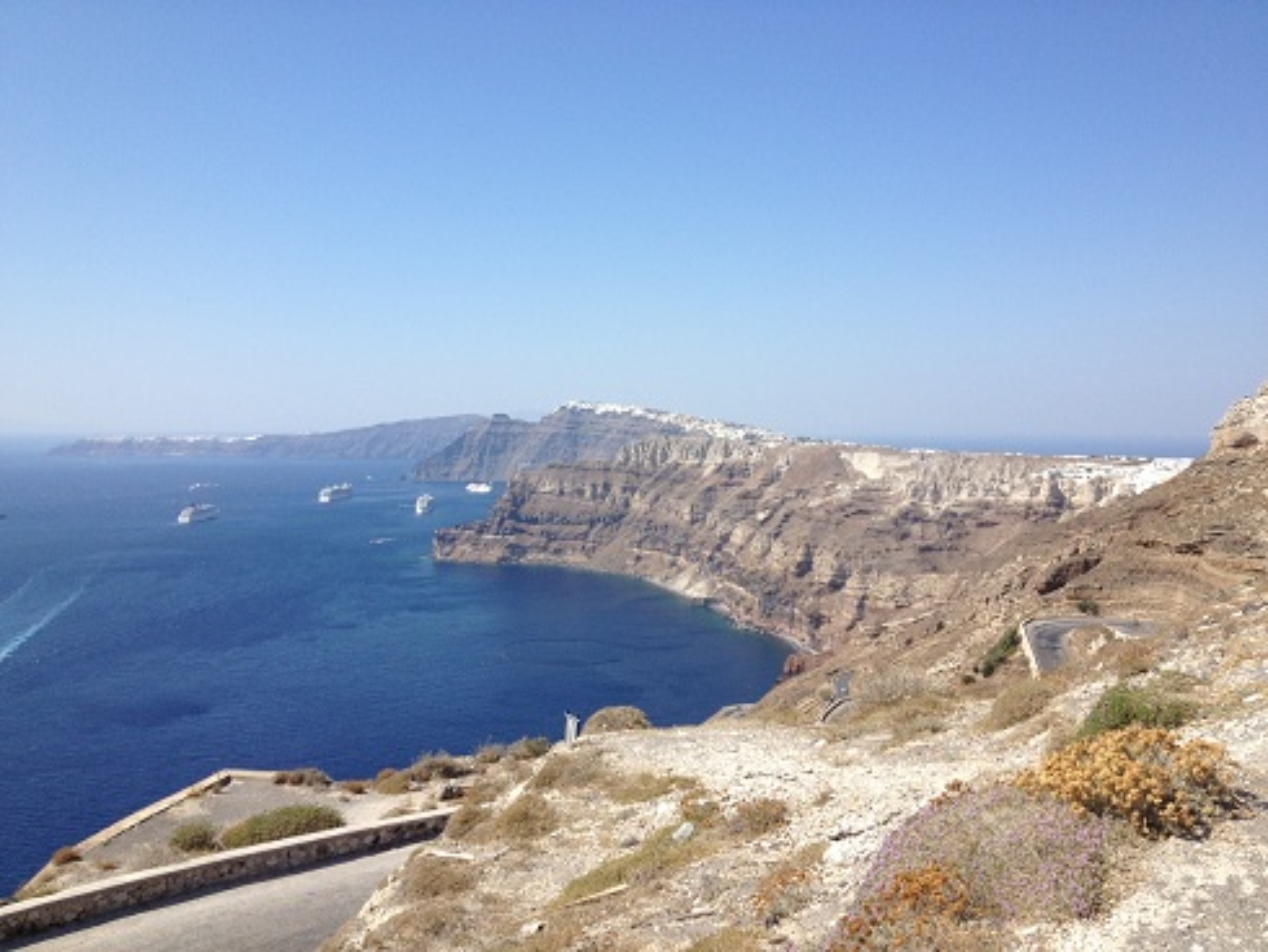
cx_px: 634
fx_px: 1283
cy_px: 476
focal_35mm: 35
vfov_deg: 40.7
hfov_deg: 52.6
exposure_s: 1/1905
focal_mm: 4.28
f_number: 2.4
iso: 64
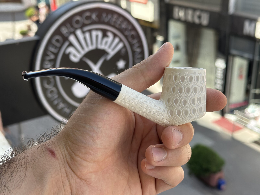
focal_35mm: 48
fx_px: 361
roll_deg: +1.3
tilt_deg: -22.2
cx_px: 130
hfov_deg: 39.7
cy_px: 98
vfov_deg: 30.3
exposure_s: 1/580
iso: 64
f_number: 1.78
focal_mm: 6.86
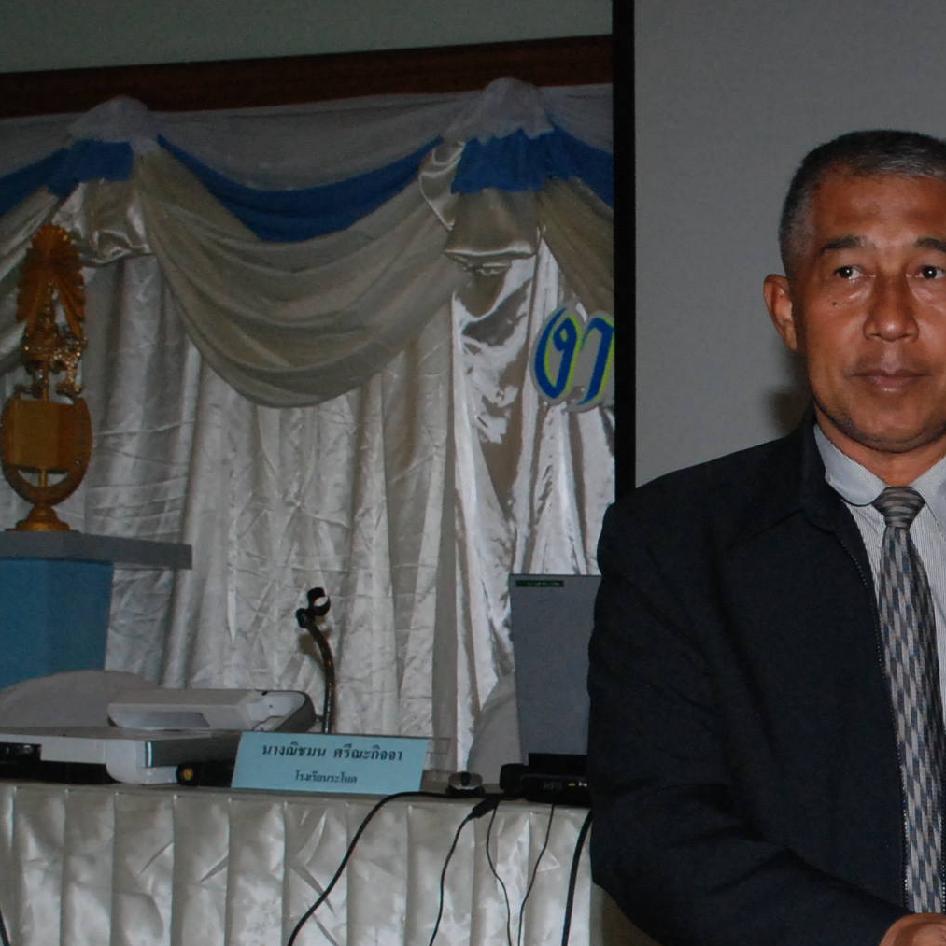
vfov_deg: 18.1
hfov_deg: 17.6
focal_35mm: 95
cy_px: 761
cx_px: 1090
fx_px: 2937
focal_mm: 26
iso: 1000
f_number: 8
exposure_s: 1/200
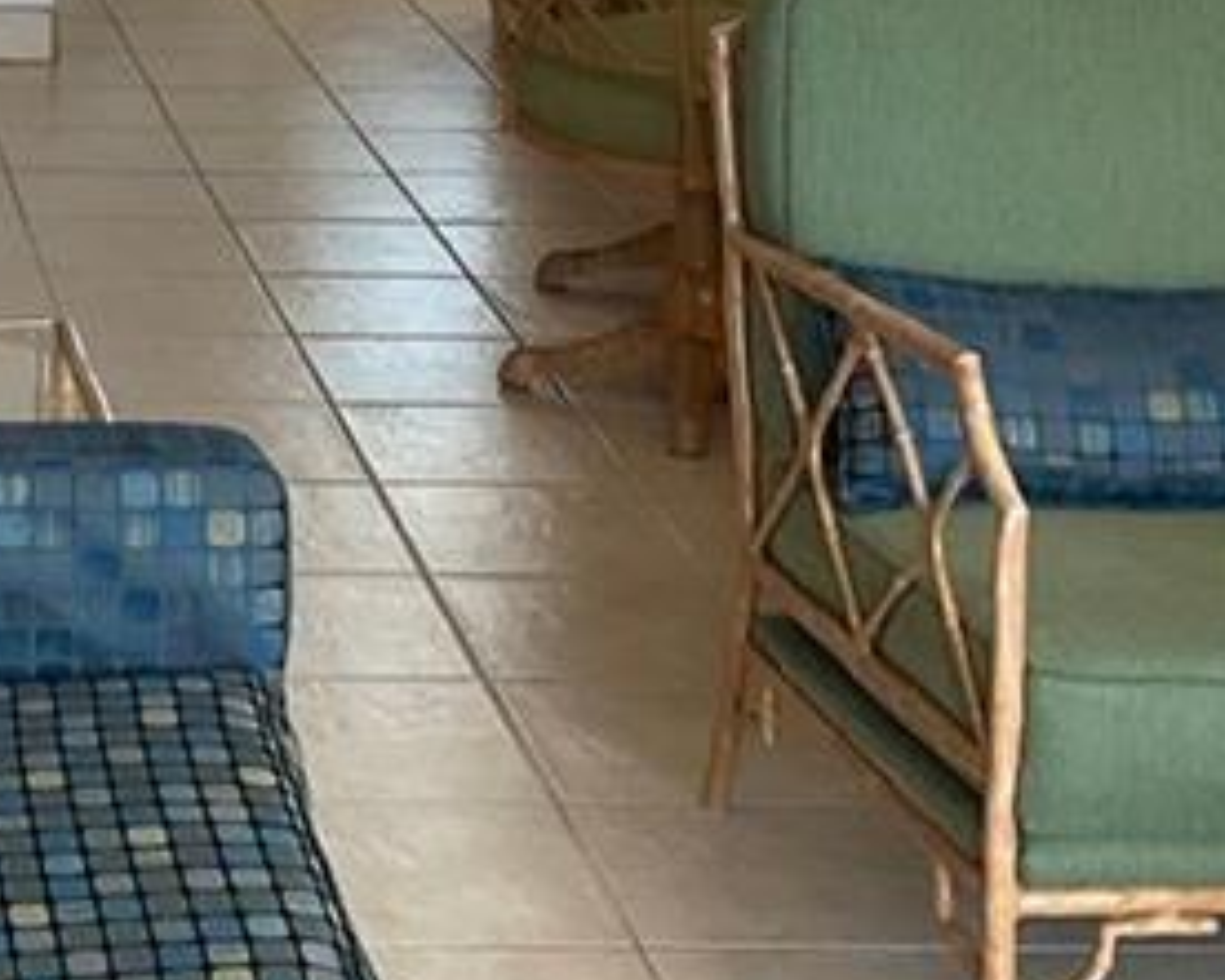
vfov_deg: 13.9
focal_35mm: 105
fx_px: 3808
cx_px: -213
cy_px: -448
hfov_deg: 17.5
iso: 64
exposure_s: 1/120
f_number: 1.8
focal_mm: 3
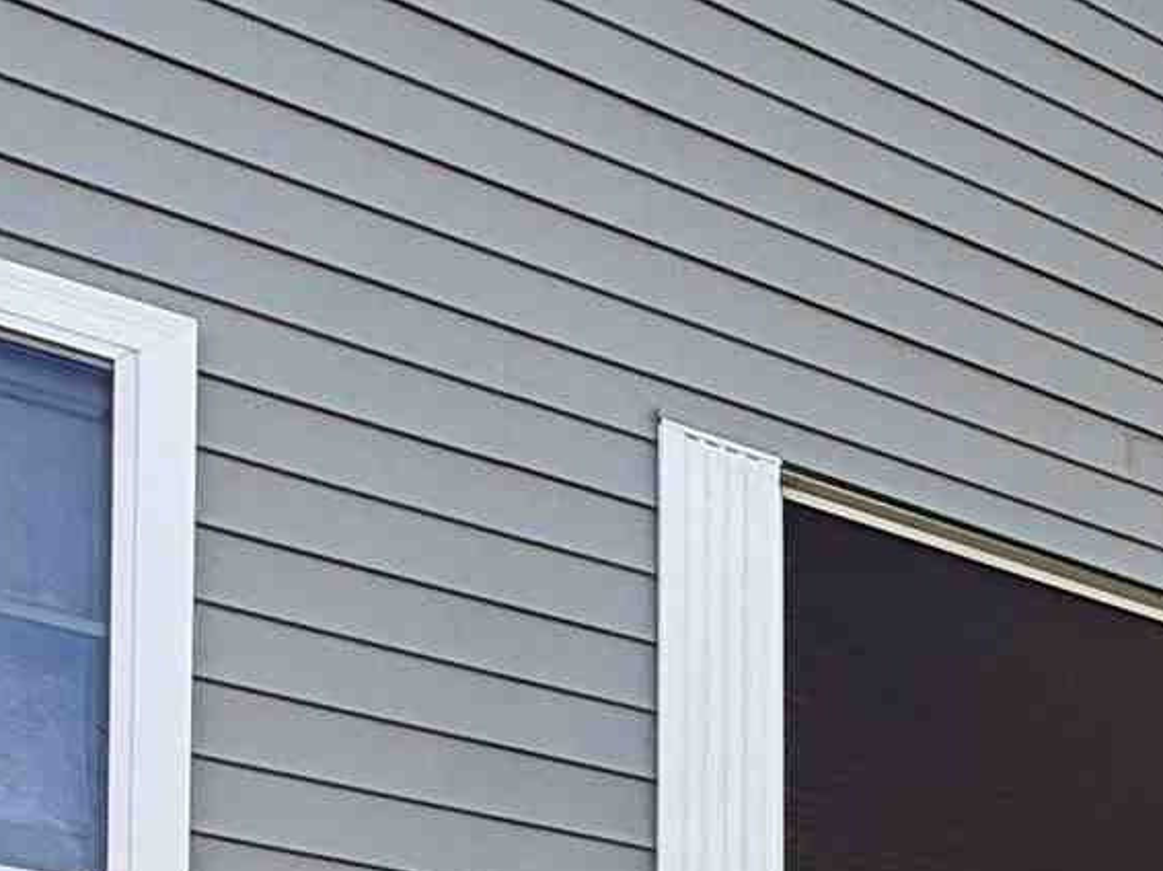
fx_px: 2552
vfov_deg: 16.8
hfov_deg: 21.2
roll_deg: +1.0
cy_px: 1444
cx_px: 1802
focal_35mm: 76
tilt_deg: +3.7
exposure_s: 1/421
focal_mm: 2.22
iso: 50
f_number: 2.2
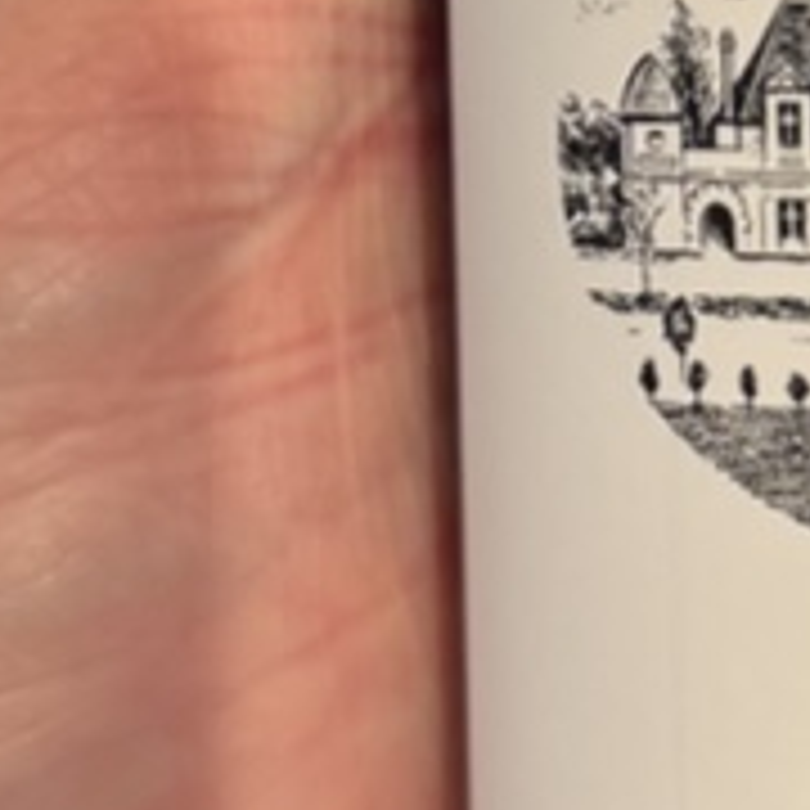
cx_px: 1314
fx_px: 4368
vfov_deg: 10.5
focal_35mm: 165
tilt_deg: -55.1
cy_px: -86
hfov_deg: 10.2
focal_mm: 6.76
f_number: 1.78
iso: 250
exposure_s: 1/50
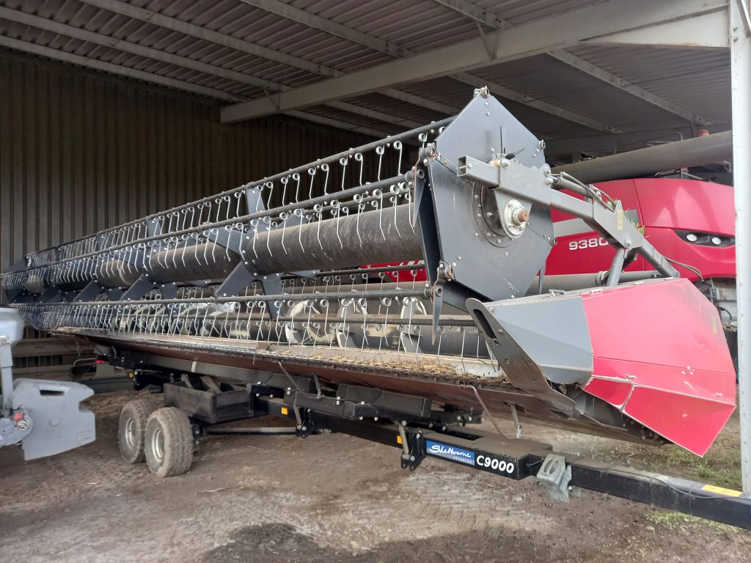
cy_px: 282
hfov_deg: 69.4
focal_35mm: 25
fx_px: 542
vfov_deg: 54.9
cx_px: 376
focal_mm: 4.6
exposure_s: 1/50
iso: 100
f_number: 2
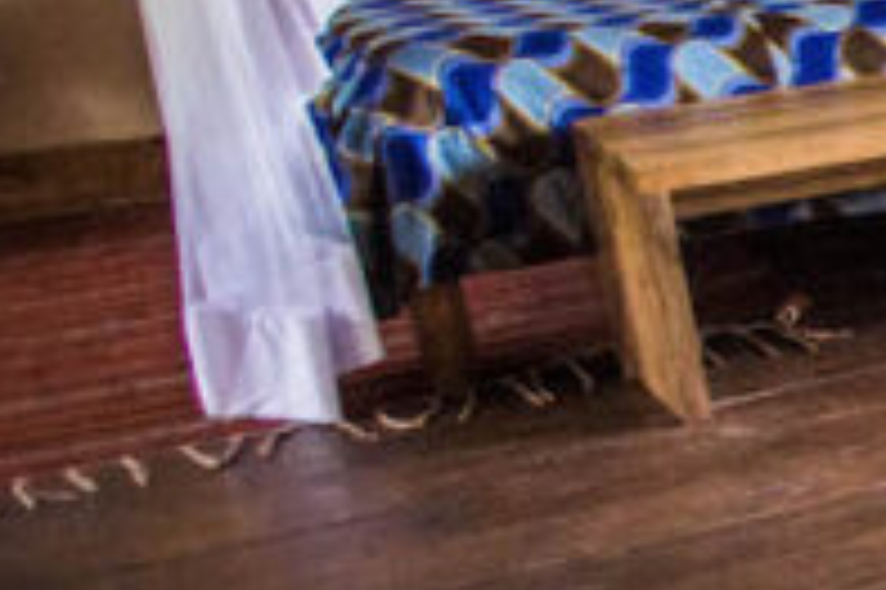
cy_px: 367
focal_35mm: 104
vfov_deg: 13.1
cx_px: 2258
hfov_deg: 13.2
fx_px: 2557
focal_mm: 20
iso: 640
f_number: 2.8
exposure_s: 1/800
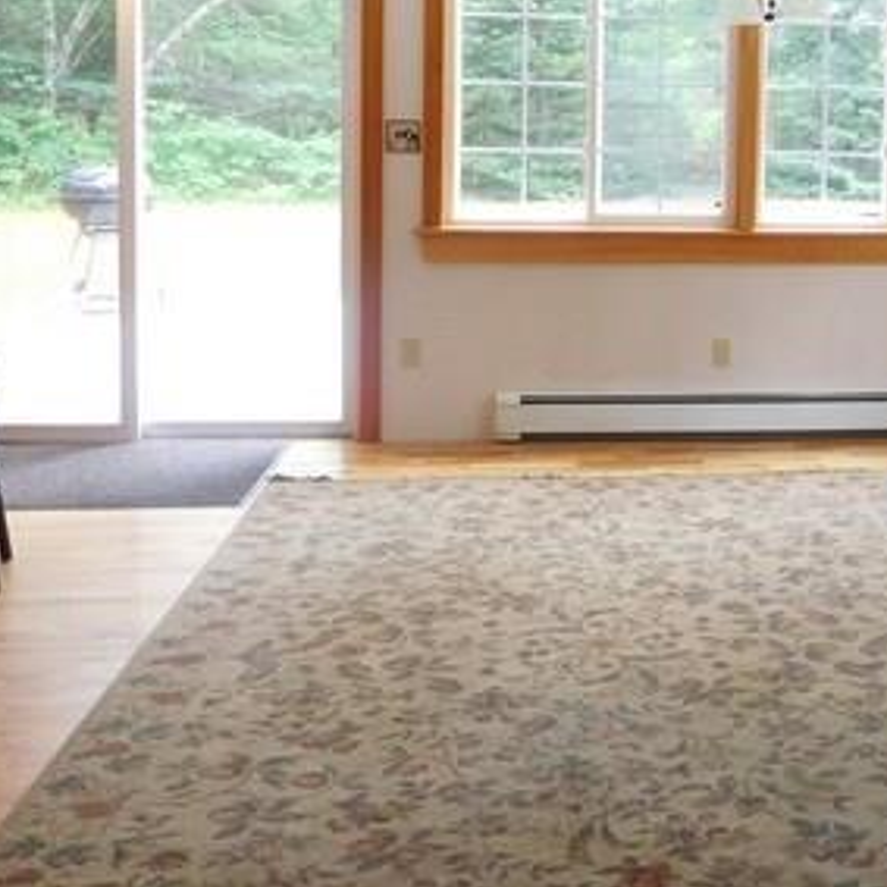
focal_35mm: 50
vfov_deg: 33.1
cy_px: 188
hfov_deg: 32.5
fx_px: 1450
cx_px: 784
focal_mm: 4.5
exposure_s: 1/30
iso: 220
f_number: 3.4
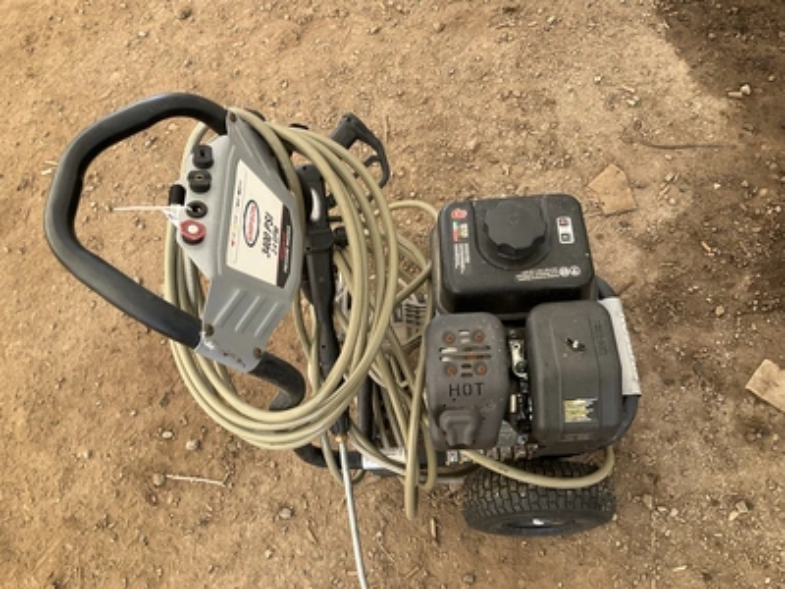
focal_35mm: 29
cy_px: 294
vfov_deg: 48.2
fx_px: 658
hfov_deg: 61.7
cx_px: 392
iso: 50
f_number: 1.8
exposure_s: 1/122
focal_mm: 3
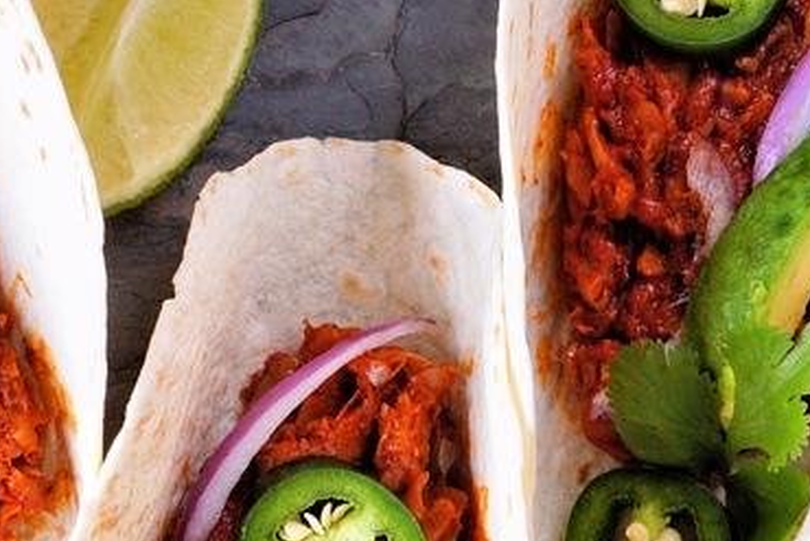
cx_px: 243
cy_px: 453
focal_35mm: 146
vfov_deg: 9.4
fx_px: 3286
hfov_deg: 14.0
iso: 100
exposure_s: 3.2
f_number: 16
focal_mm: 30
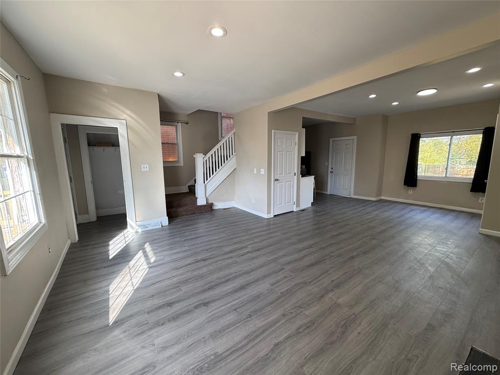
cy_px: 188
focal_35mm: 14
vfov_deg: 85.7
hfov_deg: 102.1
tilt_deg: -8.2
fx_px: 202
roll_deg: +1.1
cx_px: 250
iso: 125
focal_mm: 2.22
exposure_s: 1/120
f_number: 2.2
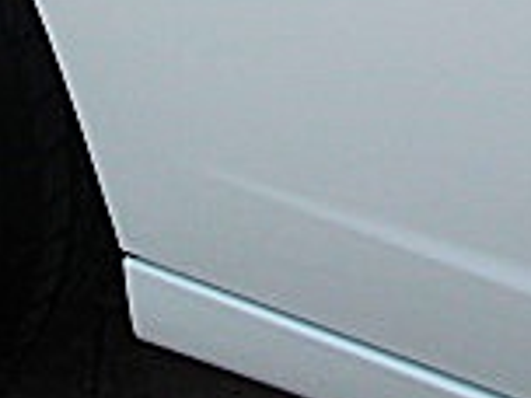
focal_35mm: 152
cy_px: -328
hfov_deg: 12.7
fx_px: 2332
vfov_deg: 9.3
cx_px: -63
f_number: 2.8
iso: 50
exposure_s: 1/100
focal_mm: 6.3
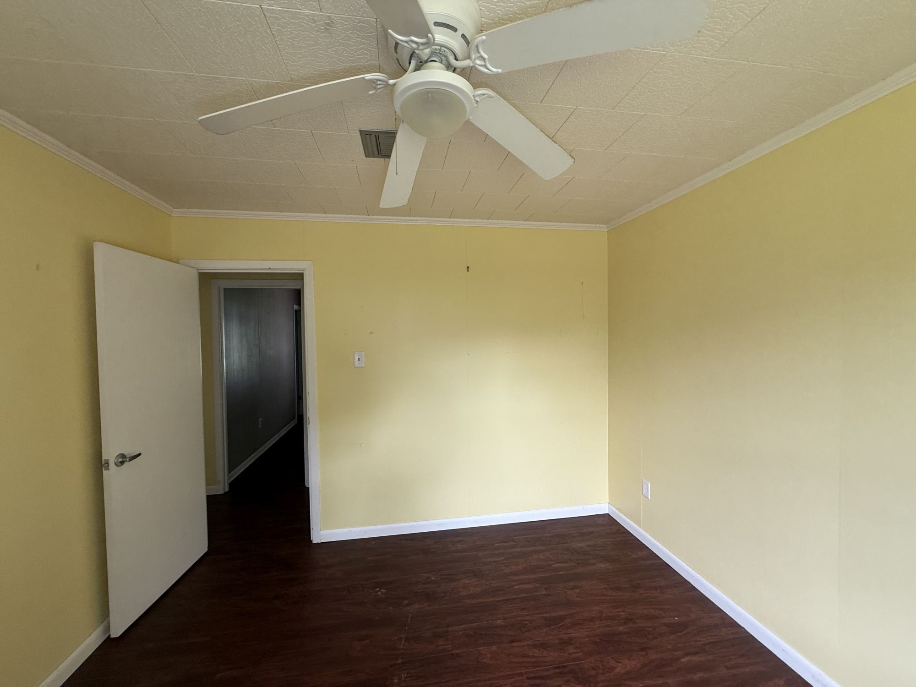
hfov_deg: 102.1
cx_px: 458
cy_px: 344
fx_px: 370
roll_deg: +1.2
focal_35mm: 14
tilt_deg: -3.4
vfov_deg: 85.7
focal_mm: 2.22
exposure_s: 1/99
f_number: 2.2
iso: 125
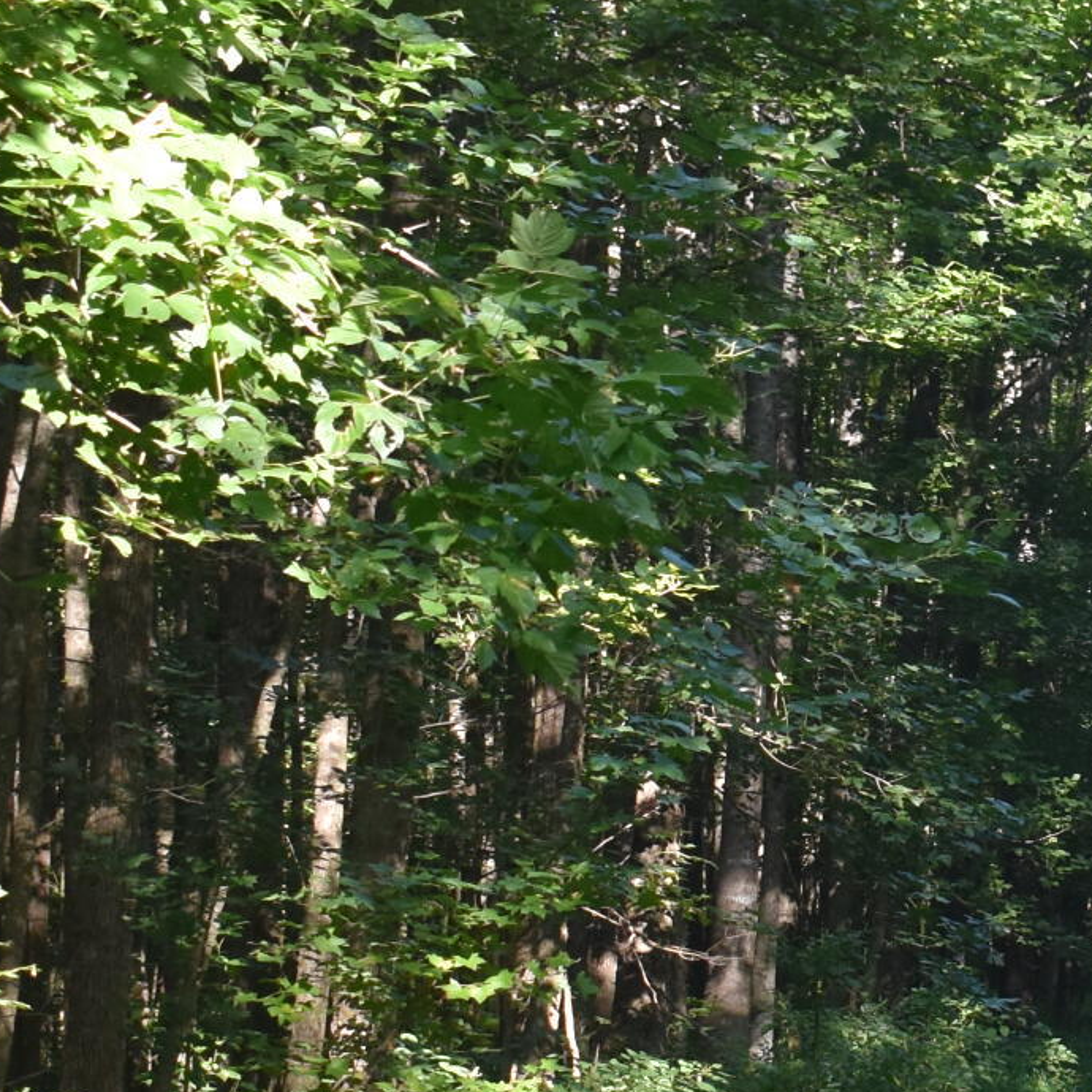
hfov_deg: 12.7
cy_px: 935
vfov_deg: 13.0
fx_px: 4747
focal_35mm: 133
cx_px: 1464
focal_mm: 24
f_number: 4
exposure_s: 1/250
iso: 400
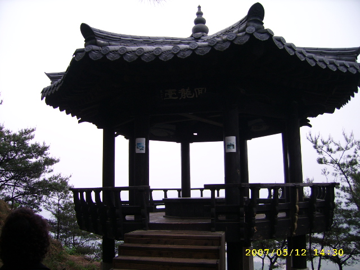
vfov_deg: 40.7
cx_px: 180
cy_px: 135
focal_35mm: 35
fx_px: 364
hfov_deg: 52.6
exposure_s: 1/385
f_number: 2.8
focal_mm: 5.95
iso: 50
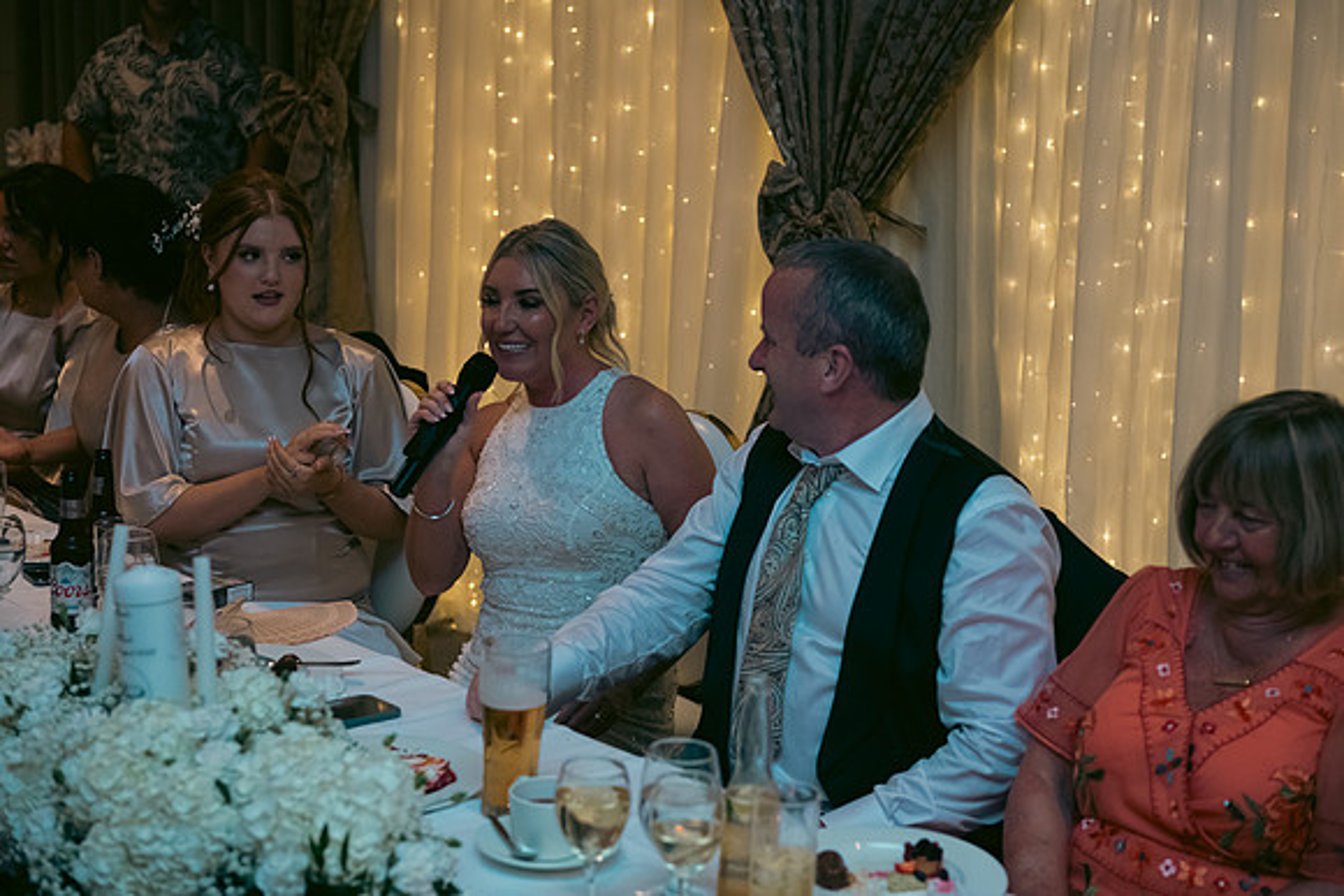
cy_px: 448
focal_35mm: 58
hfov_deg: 34.5
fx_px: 2166
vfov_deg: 23.4
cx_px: 672
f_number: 3.5
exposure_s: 1/160
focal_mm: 58
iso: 800
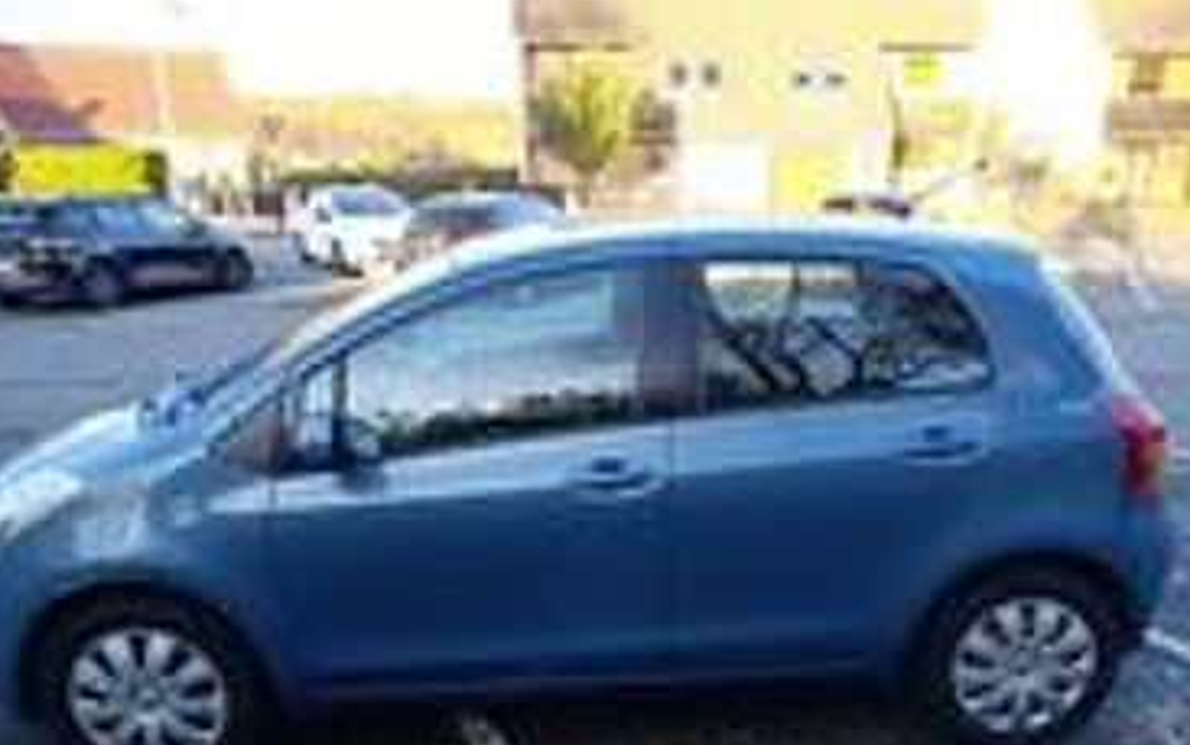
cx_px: 644
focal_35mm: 32
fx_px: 1038
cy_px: 563
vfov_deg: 38.4
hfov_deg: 59.6
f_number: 1.65
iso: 165
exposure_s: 1/100
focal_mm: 6.11
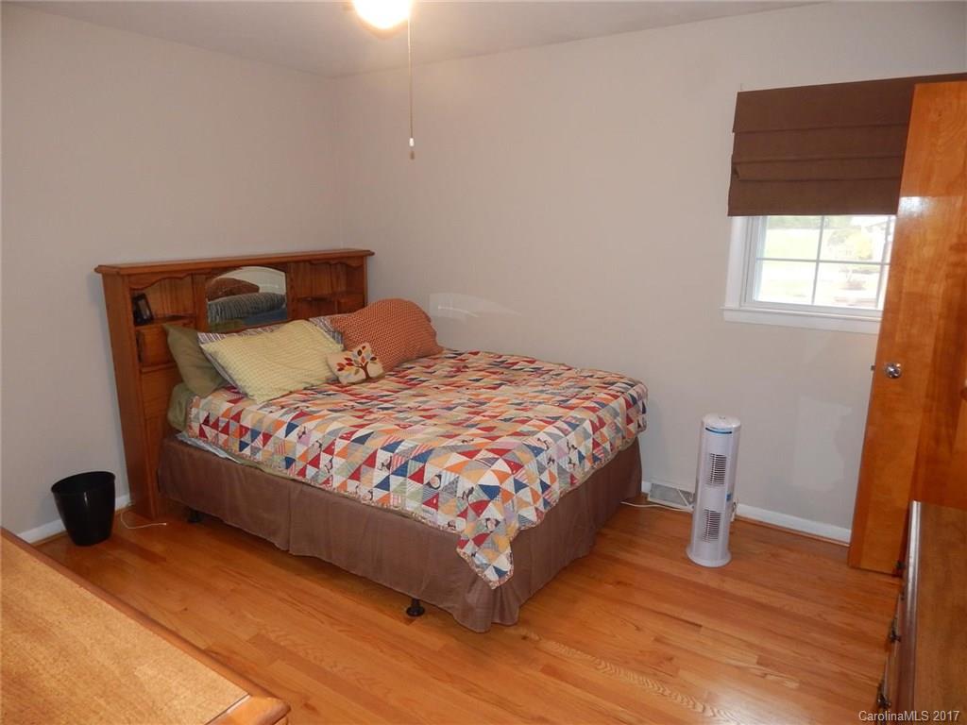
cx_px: 484
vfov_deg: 61.1
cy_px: 362
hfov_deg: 76.4
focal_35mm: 22
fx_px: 615
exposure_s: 1/30
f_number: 3
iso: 200
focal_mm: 4
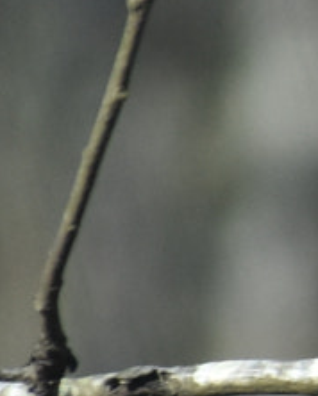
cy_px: -1
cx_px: 1340
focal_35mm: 2594
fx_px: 30475
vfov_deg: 0.7
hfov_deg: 0.6
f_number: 8
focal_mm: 200
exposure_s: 1/1000
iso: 800
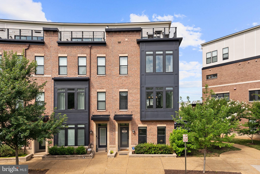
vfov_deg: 55.1
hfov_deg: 76.1
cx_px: 130
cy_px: 87
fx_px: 166
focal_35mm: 23
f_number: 8
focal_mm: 23
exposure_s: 1/400
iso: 200
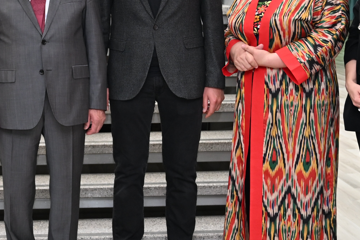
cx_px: 41
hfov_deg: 22.1
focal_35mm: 90
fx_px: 900
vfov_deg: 15.2
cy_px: 79
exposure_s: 1/30
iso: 1100
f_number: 4
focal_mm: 30
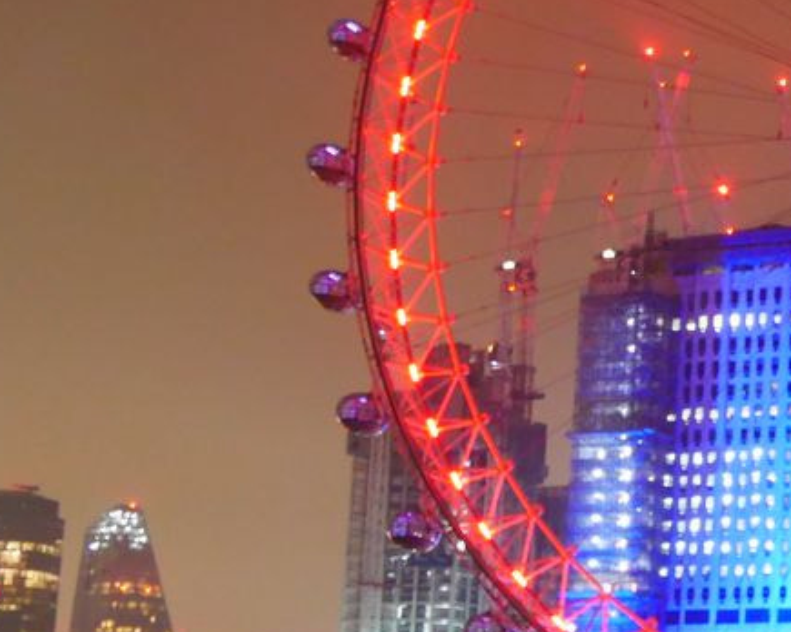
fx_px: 2856
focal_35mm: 122
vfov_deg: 12.6
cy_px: 266
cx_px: 1051
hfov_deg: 15.0
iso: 800
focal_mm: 17
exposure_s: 1/1.6
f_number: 4.3
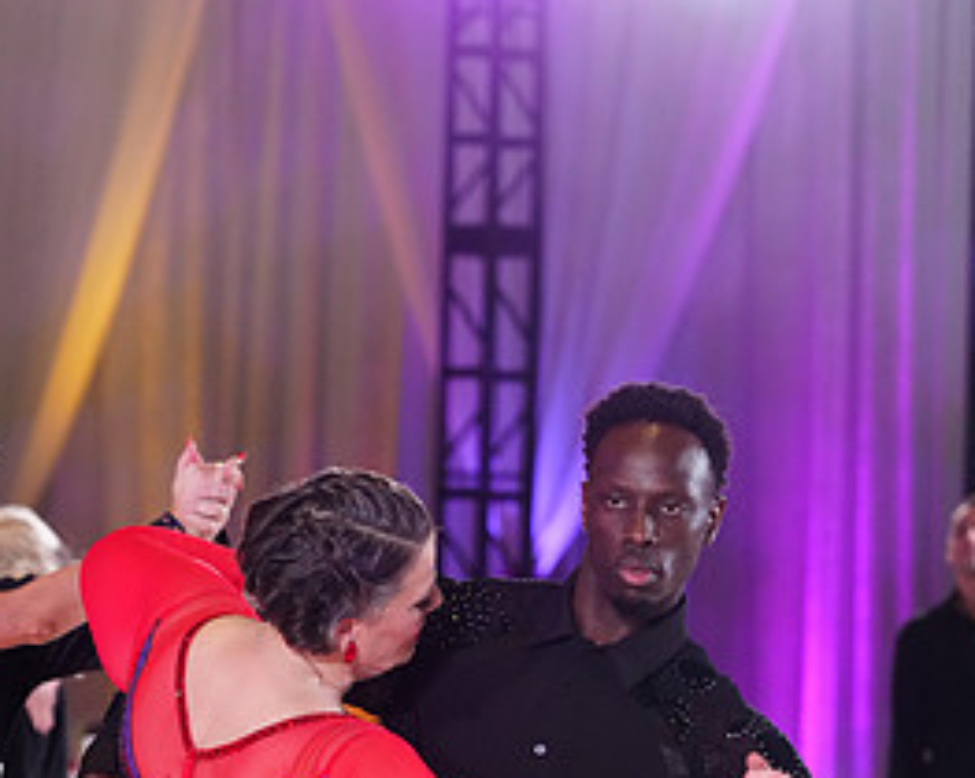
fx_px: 6863
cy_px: 982
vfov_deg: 6.4
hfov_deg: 8.1
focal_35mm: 238
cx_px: 428
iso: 3200
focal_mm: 115
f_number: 4
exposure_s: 1/400
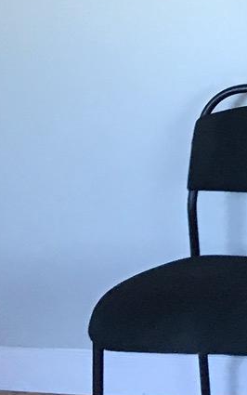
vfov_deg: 14.2
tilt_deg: -3.5
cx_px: 900
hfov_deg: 7.3
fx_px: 1539
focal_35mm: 143
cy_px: -72
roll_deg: -0.6
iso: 32
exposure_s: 1/30
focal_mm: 3.99
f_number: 1.8
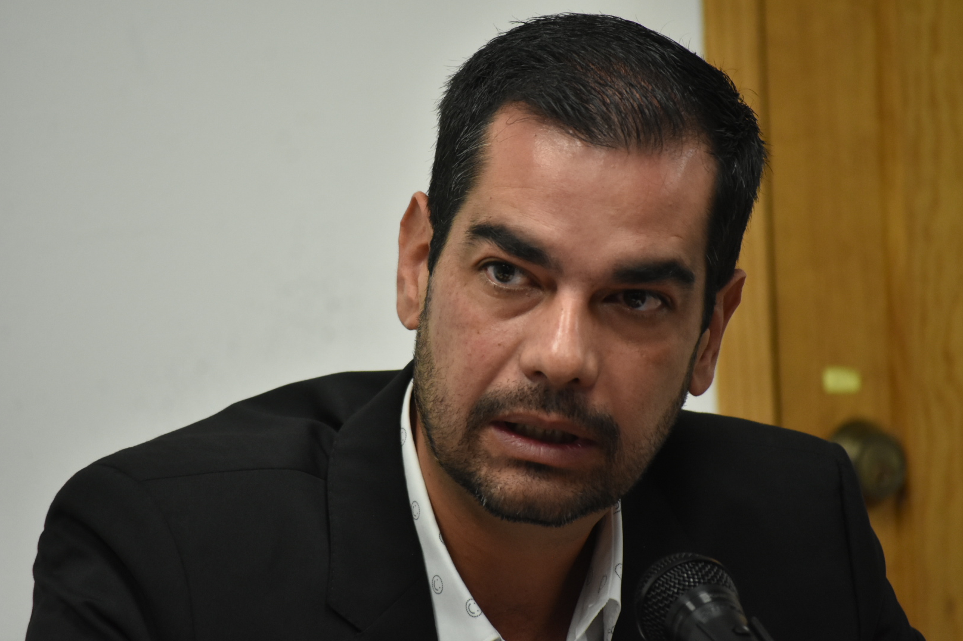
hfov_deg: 6.8
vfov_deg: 4.6
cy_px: 321
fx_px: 8050
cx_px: 481
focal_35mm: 301
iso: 2000
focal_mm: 200
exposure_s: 1/160
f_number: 5.6
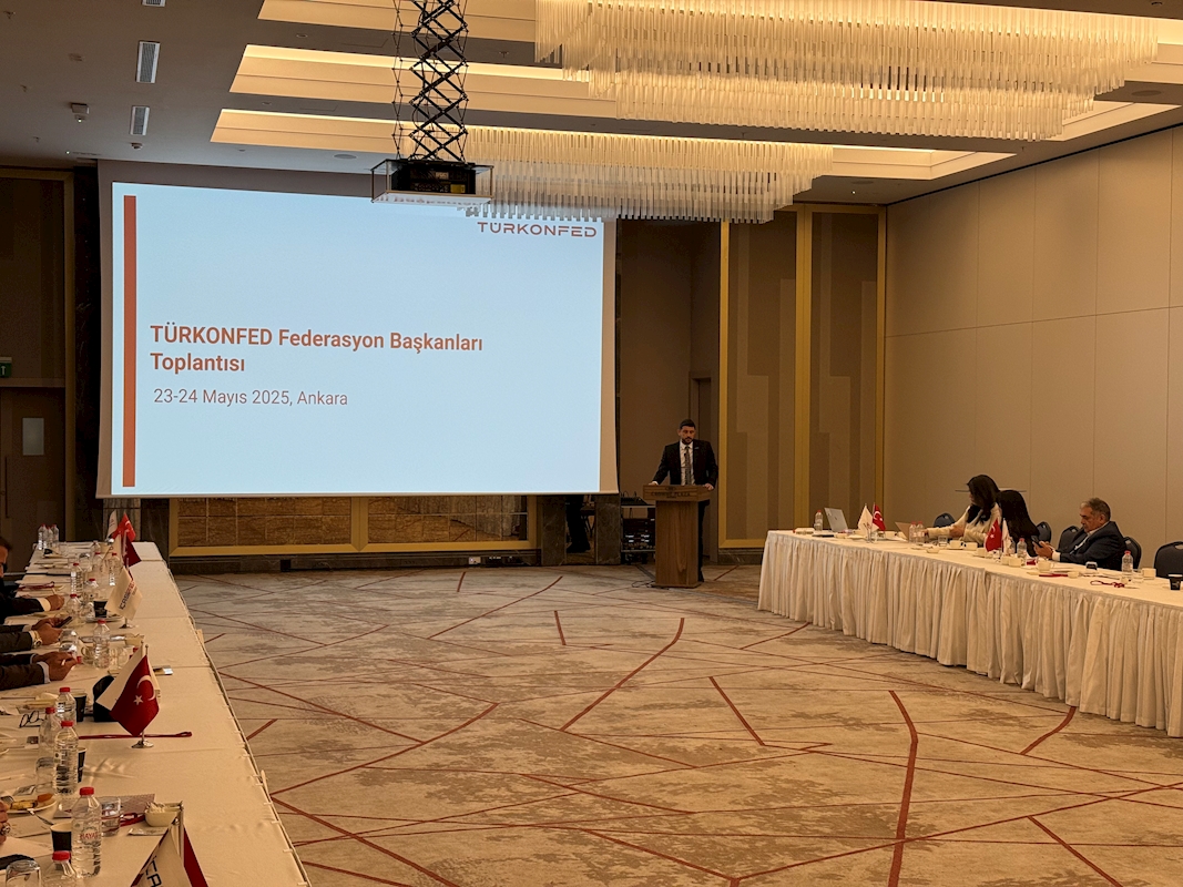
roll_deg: -0.8
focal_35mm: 48
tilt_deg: -0.2
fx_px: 1640
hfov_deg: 39.7
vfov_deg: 30.3
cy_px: 444
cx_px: 592
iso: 80
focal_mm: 6.76
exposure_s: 1/90
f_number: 1.78
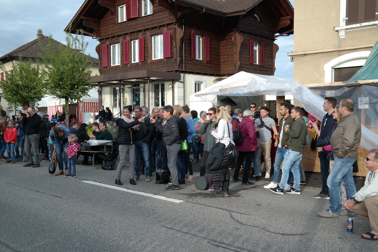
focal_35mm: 36
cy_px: 126
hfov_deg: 53.1
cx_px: 189
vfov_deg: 36.9
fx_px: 378
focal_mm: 24
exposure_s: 1/160
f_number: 4.5
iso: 100
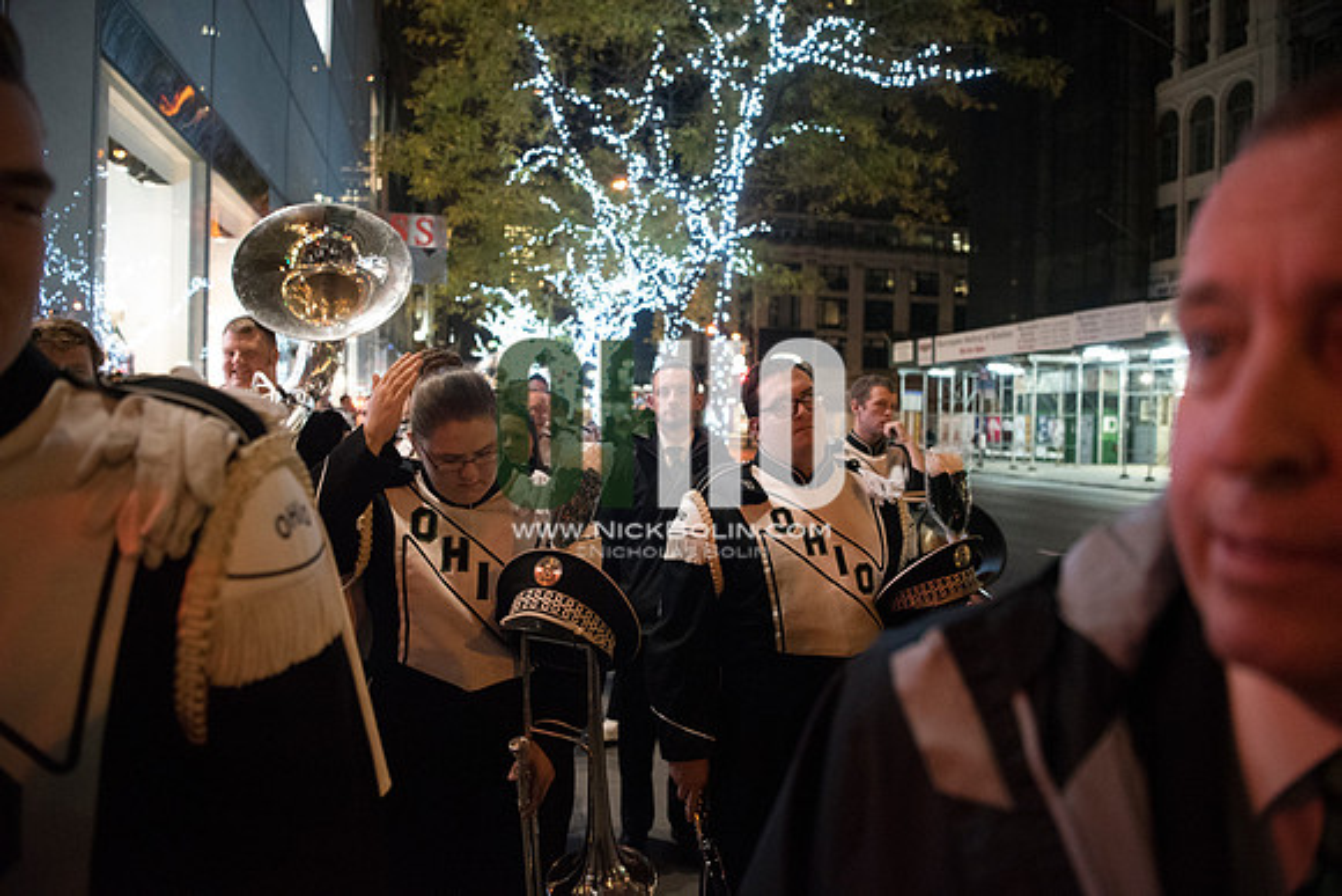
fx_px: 895
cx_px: 671
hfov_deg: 73.7
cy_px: 448
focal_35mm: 24
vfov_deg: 53.2
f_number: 2.8
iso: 8000
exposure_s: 1/160
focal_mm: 24
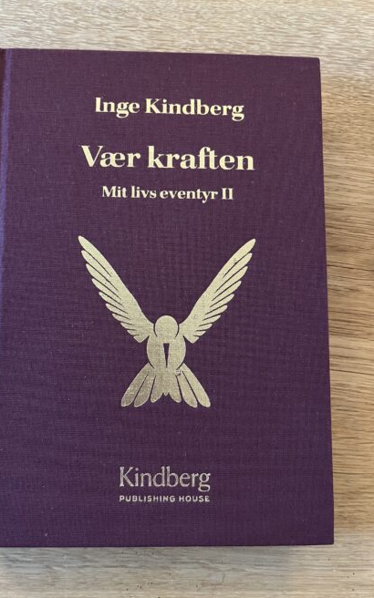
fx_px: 457
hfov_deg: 44.3
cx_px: 152
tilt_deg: -84.4
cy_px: 300
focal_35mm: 28
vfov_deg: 66.5
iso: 500
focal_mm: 5.1
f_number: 1.6
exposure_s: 1/25
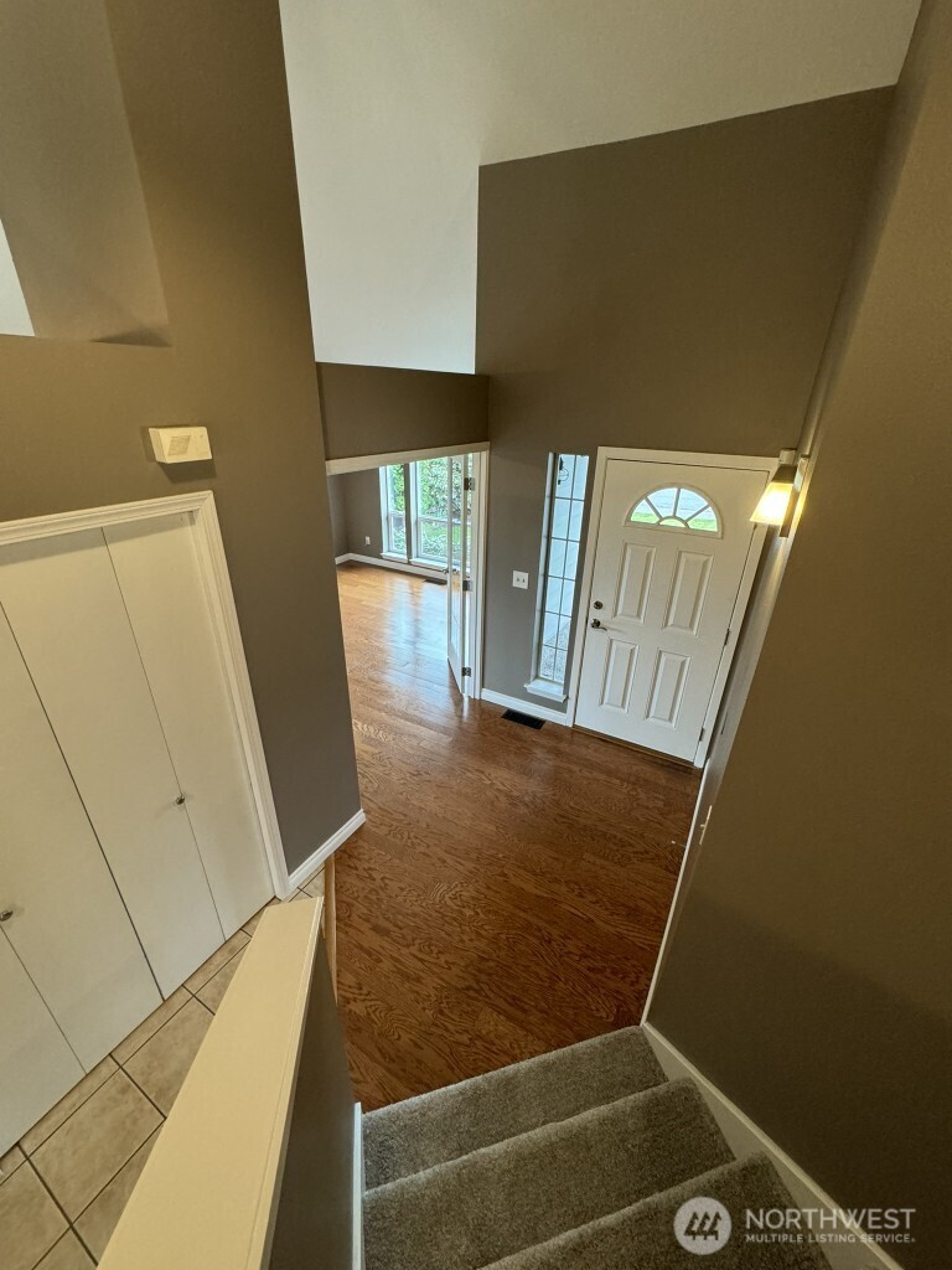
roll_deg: -1.2
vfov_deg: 102.1
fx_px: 513
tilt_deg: -25.3
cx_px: 476
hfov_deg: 85.7
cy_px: 635
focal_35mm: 14
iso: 320
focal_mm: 2.22
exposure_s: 1/60
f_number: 2.2
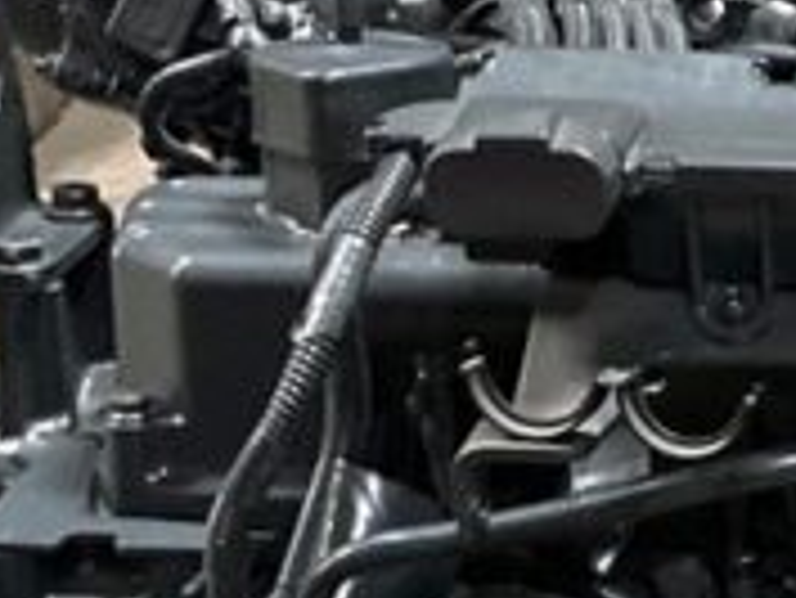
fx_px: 3728
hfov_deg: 11.7
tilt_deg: -24.9
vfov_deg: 9.0
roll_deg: -1.5
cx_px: 1174
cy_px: 773
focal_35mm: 162
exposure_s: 1/30
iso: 500
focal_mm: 3.99
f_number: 1.8
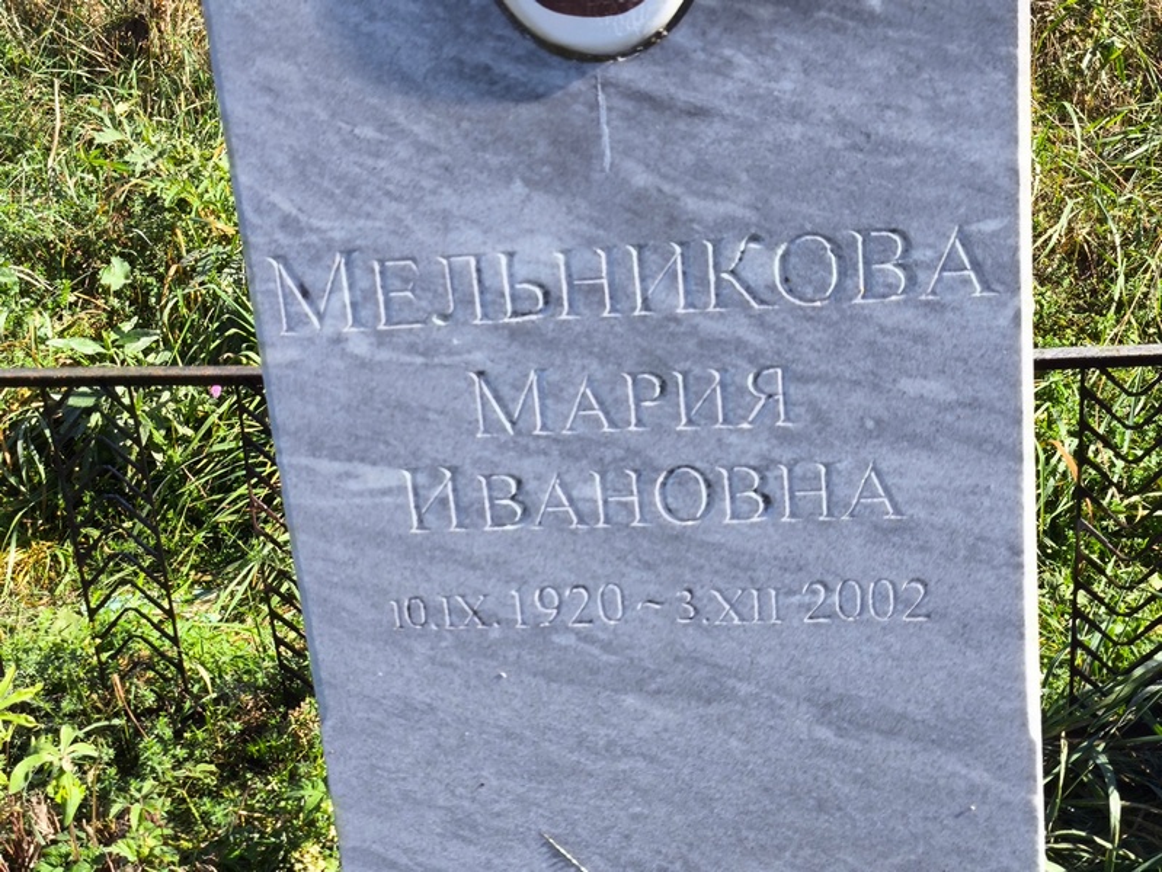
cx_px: 581
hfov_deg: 38.2
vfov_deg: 29.1
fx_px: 1679
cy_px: 436
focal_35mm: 50
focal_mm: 4.71
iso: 50
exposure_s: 1/405
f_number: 1.7
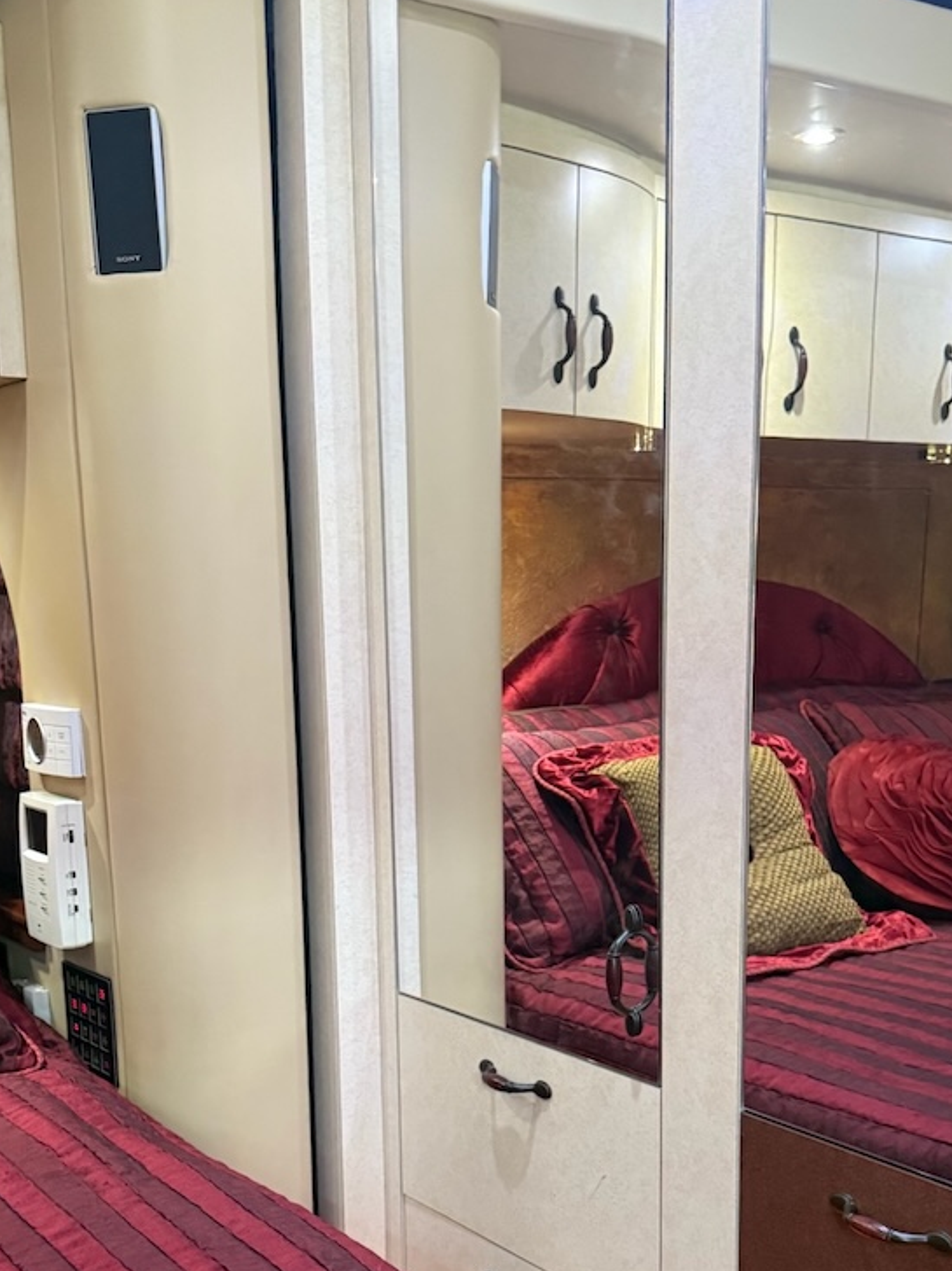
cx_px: 494
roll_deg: +0.8
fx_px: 1614
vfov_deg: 41.8
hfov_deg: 32.9
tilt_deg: -12.7
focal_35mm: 44
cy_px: 933
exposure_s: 1/40
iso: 640
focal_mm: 6.76
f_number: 1.78
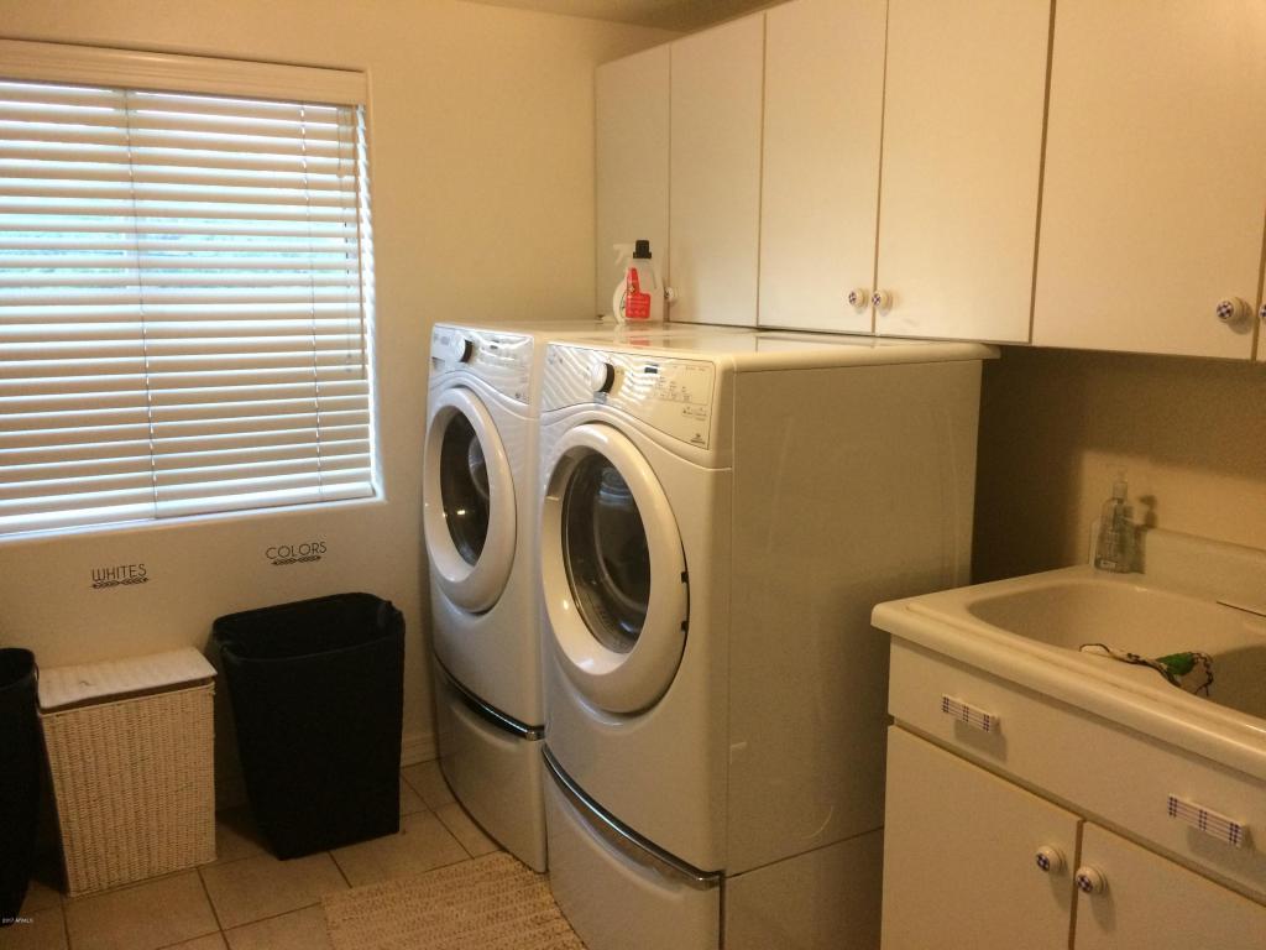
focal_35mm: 29
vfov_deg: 48.2
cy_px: 475
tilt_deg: -11.8
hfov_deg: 61.7
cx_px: 633
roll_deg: +2.1
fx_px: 1061
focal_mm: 4.15
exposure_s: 1/30
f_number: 2.2
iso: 200
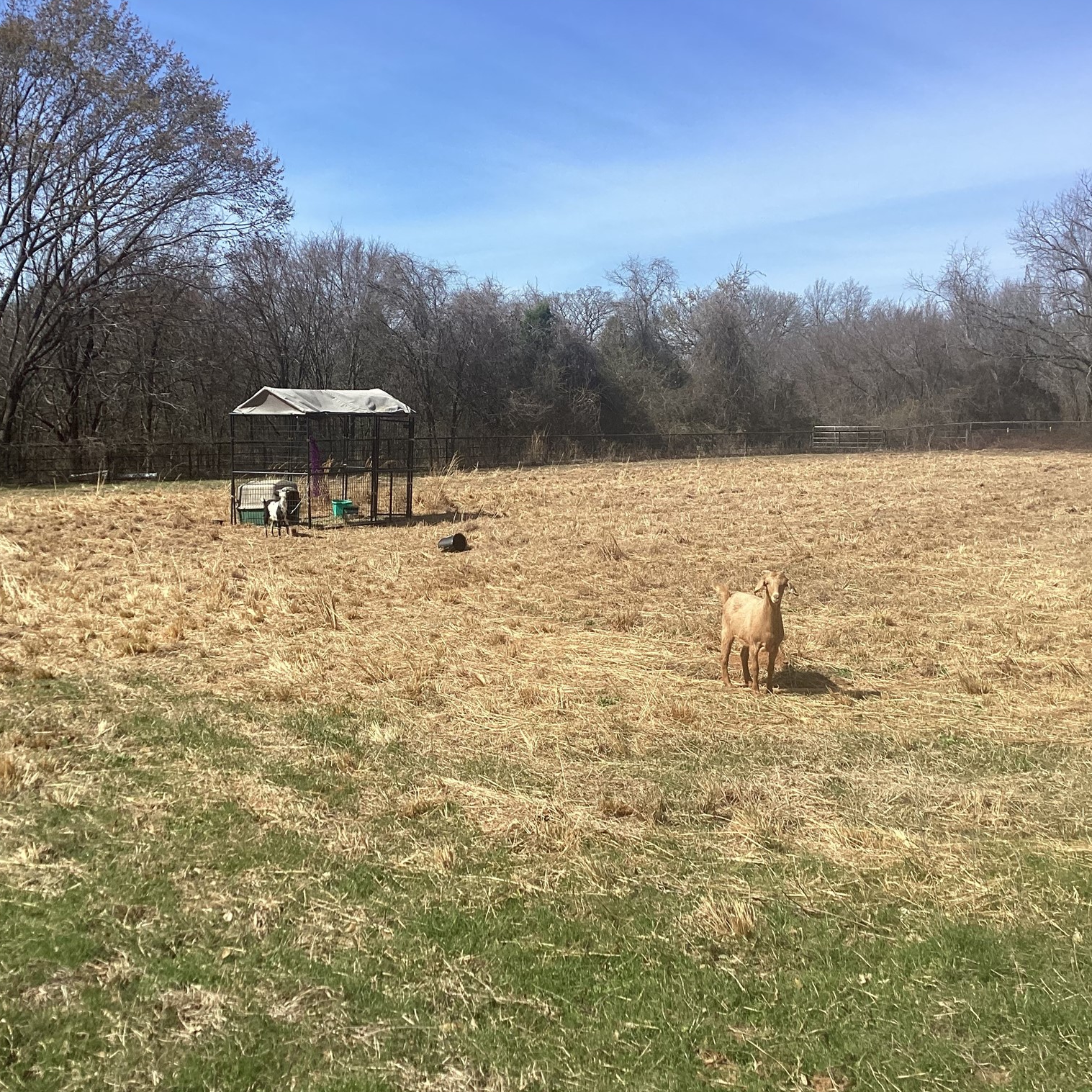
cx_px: 508
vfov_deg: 44.9
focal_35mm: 37
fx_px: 1321
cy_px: 545
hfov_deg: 44.9
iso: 25
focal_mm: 3.3
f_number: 2.4
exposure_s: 1/1404
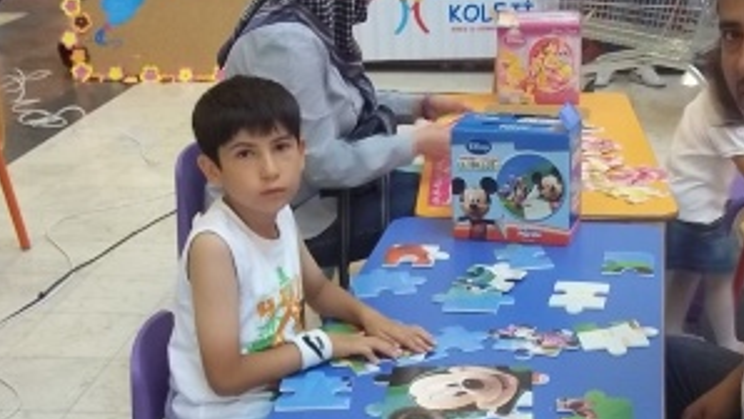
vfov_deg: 20.4
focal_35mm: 59
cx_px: 499
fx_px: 1165
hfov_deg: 35.1
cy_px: 267
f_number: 3.1
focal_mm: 6.5
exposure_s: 1/8
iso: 160
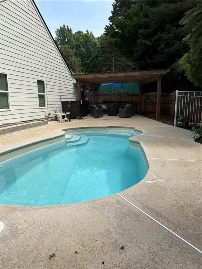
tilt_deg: -5.4
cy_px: 134
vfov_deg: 71.6
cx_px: 101
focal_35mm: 24
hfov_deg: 56.8
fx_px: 187
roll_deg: -0.3
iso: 80
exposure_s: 1/3425
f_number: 1.78
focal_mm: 6.76
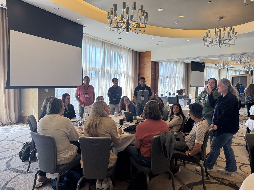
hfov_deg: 71.6
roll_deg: -1.2
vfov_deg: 56.8
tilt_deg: -2.5
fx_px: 176
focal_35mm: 24
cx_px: 127
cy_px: 95
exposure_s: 1/120
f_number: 1.78
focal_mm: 6.76
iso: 64
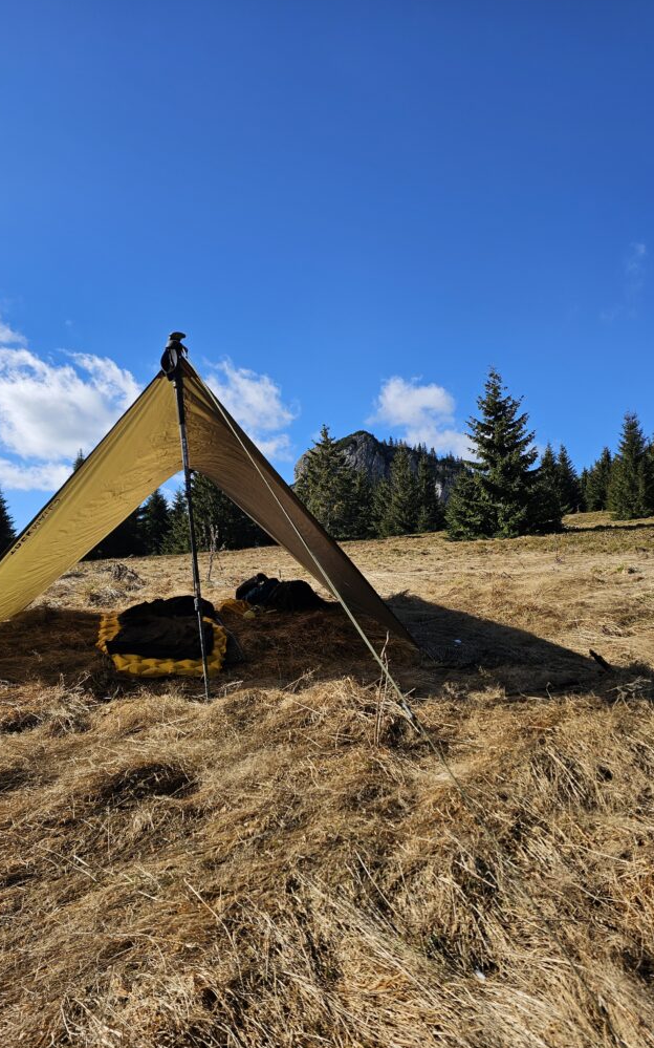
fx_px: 713
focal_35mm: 25
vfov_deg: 72.6
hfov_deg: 49.2
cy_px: 521
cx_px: 310
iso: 10
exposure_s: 1/765
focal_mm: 6.3
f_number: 1.7
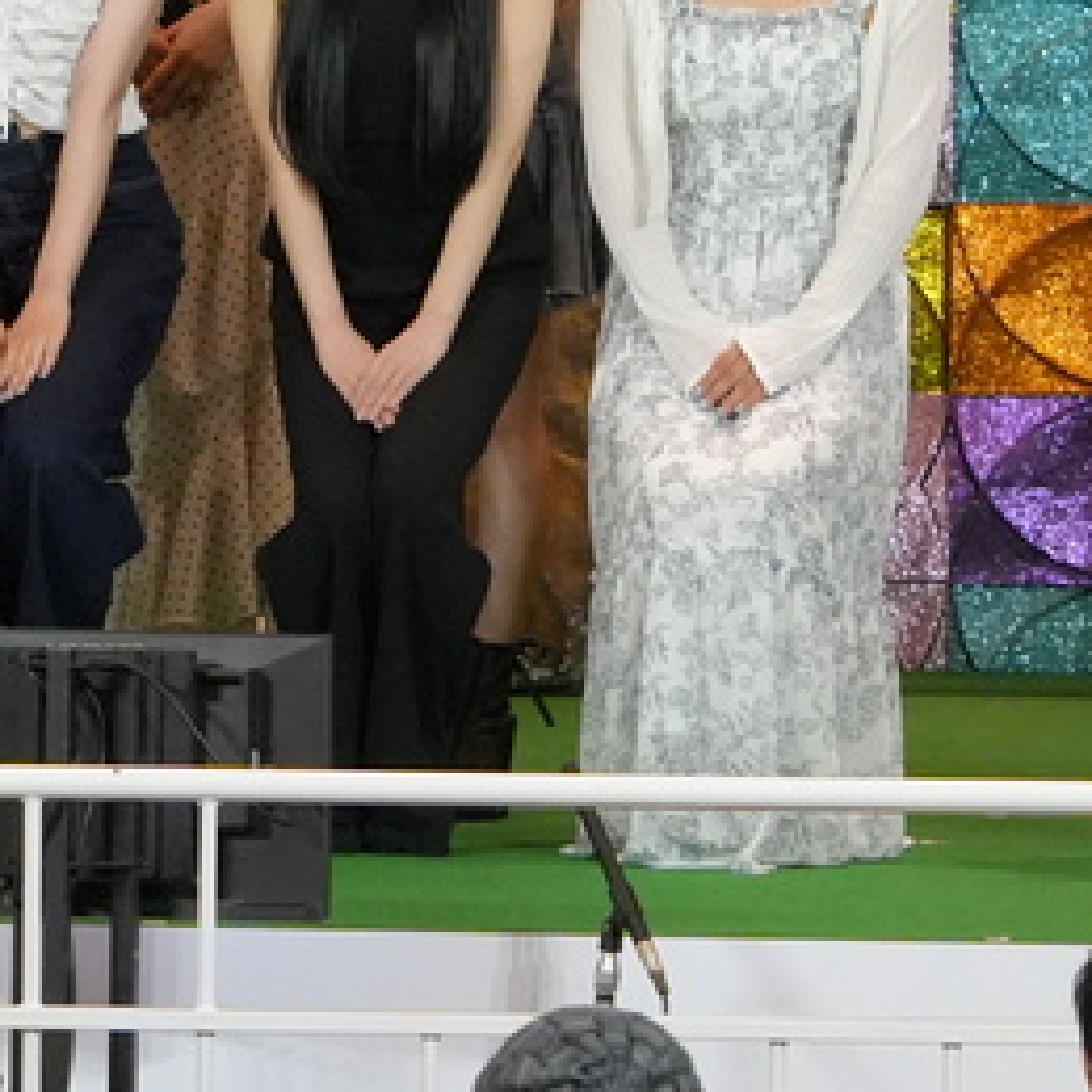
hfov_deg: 5.3
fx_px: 11742
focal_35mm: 329
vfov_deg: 5.3
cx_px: -395
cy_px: -46
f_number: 6.3
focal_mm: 84
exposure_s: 1/400
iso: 6400
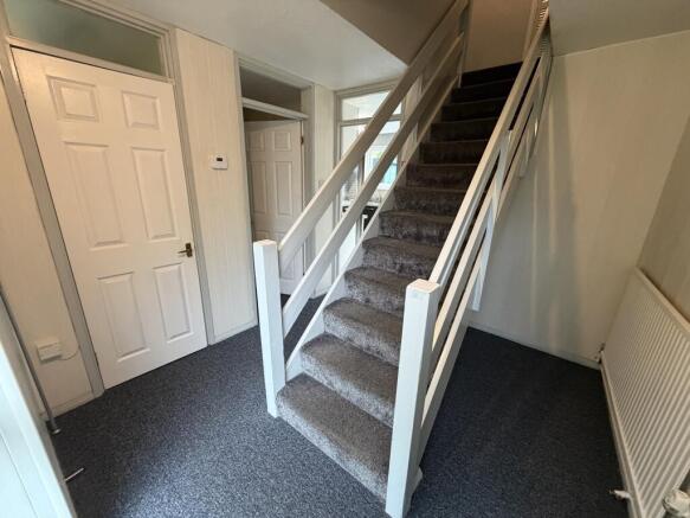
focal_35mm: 14
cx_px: 345
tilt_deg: -17.4
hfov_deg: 102.1
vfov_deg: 85.7
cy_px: 259
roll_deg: -1.0
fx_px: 279
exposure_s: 1/50
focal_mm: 2.22
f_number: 2.2
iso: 320
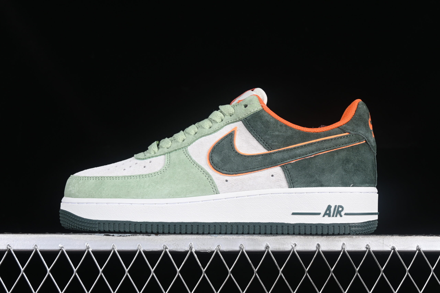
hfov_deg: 27.0
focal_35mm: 75
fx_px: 917
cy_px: 146
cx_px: 220
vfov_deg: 18.2
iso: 160
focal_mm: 50
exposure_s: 1/80
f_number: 8
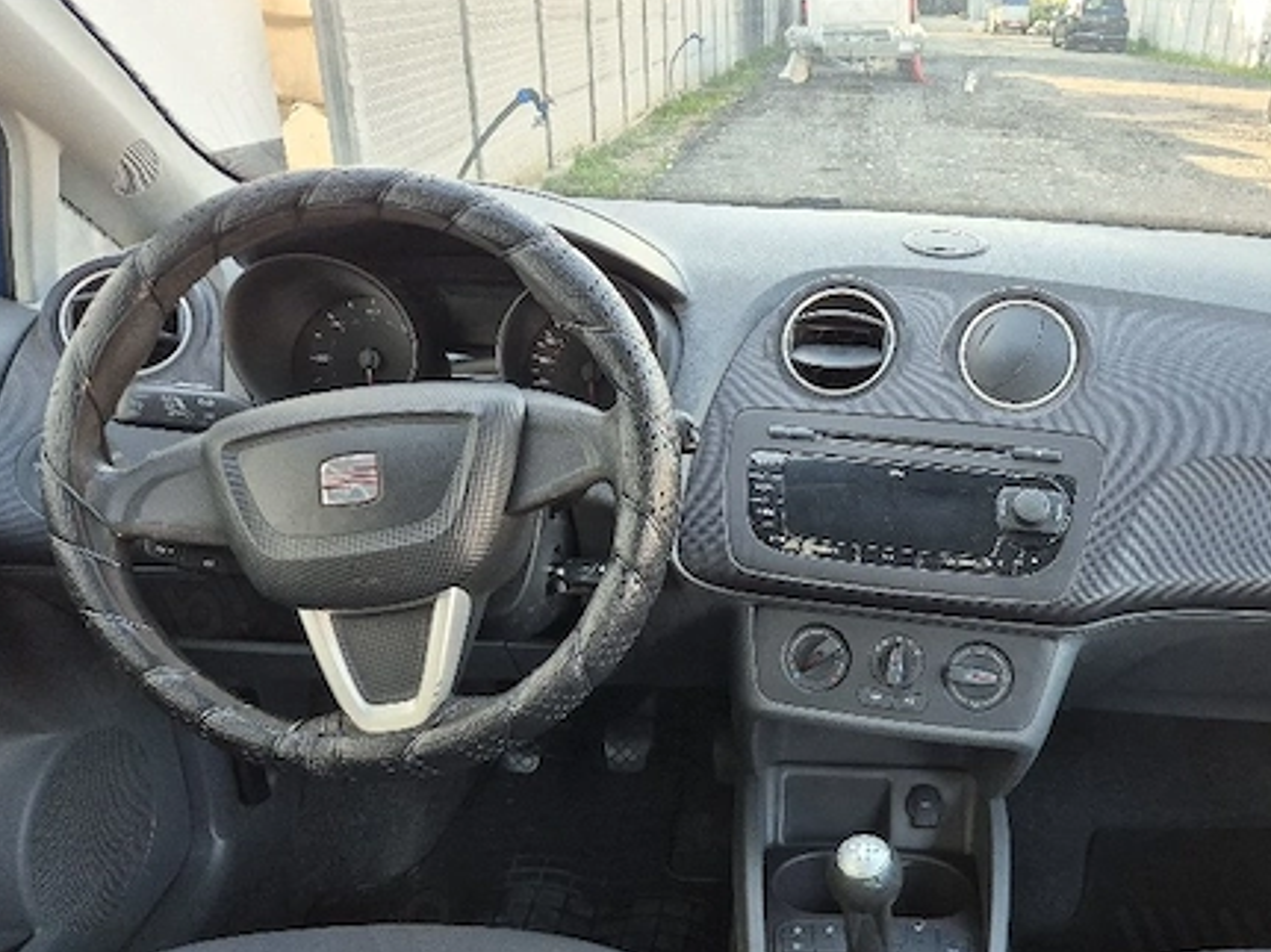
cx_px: 838
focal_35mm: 32
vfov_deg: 43.9
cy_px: 584
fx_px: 1175
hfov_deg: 55.7
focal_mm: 5.4
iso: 200
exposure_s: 1/182
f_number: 1.8
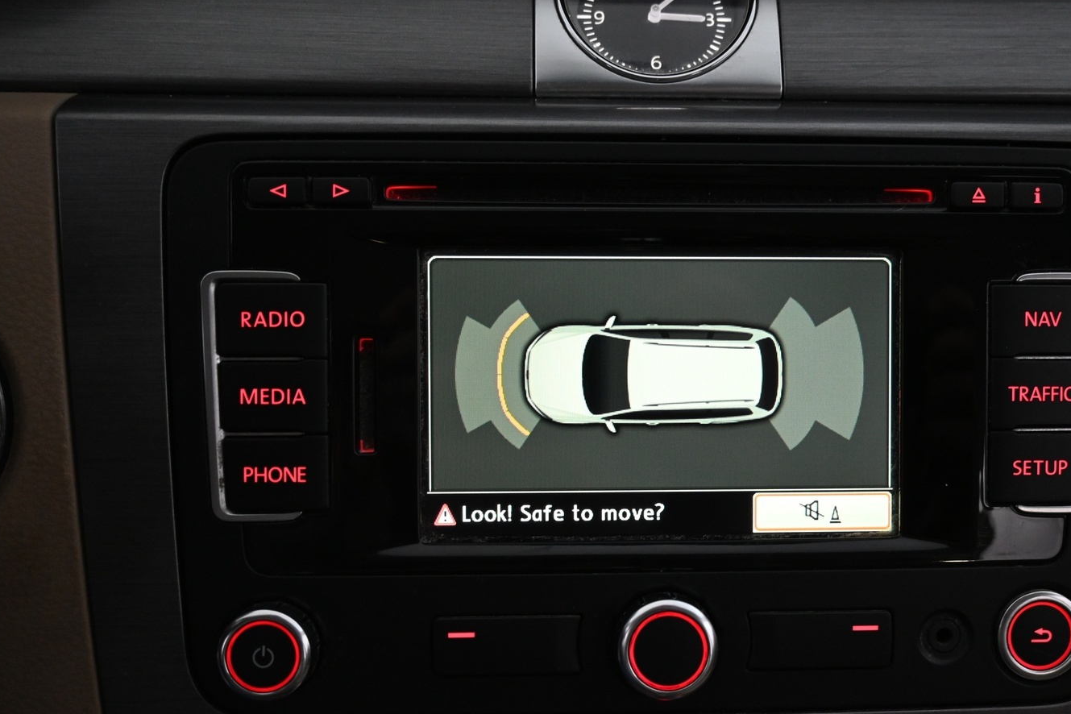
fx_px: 1169
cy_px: 414
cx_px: 633
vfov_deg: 33.9
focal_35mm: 39
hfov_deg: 49.0
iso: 1600
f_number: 4
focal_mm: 21.5
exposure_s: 1/30
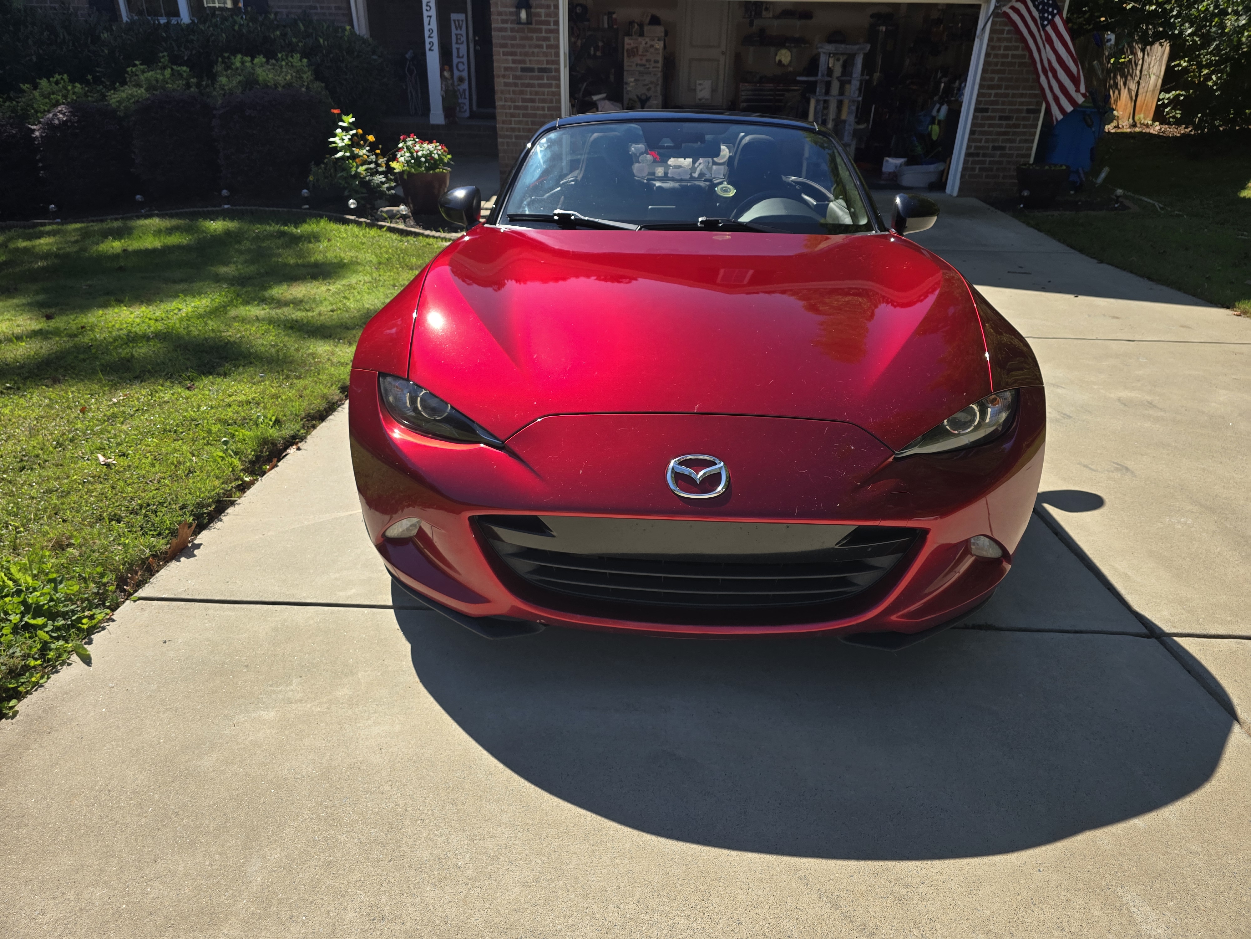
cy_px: 470
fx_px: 831
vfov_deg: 58.9
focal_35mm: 23
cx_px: 626
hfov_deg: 73.9
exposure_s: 1/569
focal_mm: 6.3
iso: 12
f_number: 1.7
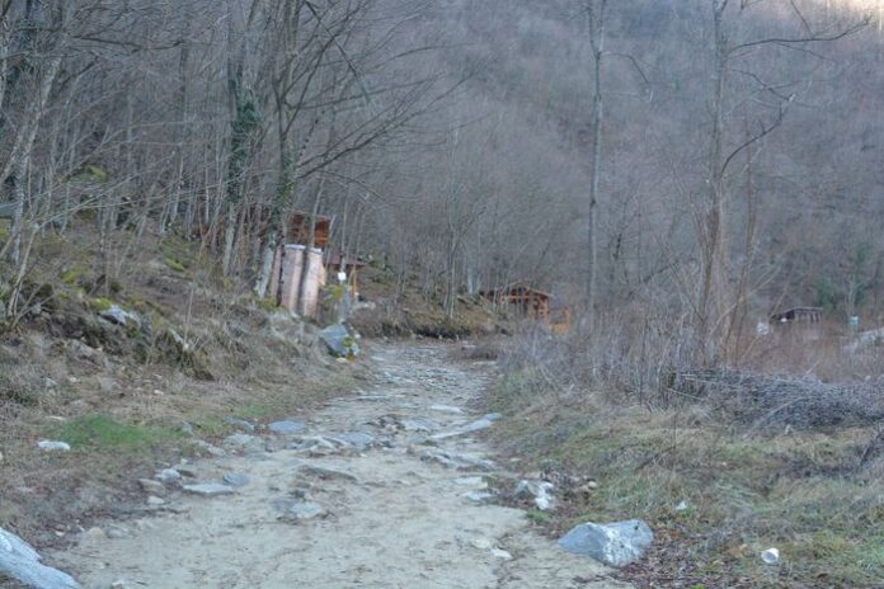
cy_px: 294
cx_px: 442
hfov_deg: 49.6
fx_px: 958
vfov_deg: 34.2
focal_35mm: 39
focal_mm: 26
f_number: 9
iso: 400
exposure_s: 1/40
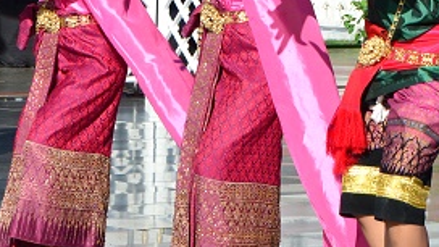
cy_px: -17
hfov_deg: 8.5
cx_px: 236
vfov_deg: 4.8
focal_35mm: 255
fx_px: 2963
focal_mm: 55
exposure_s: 1/500
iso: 400
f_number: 11
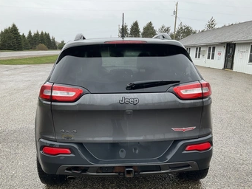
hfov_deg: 53.9
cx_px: 123
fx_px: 248
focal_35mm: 34
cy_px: 104
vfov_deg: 41.8
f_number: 1.8
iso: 16
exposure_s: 1/122
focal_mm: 3
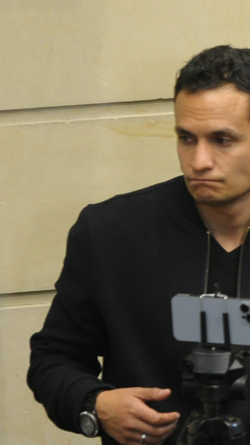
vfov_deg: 3.1
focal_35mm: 708
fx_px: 8345
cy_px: 281
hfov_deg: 1.7
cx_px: 633
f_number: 2.8
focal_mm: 200
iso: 4000
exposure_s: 1/500
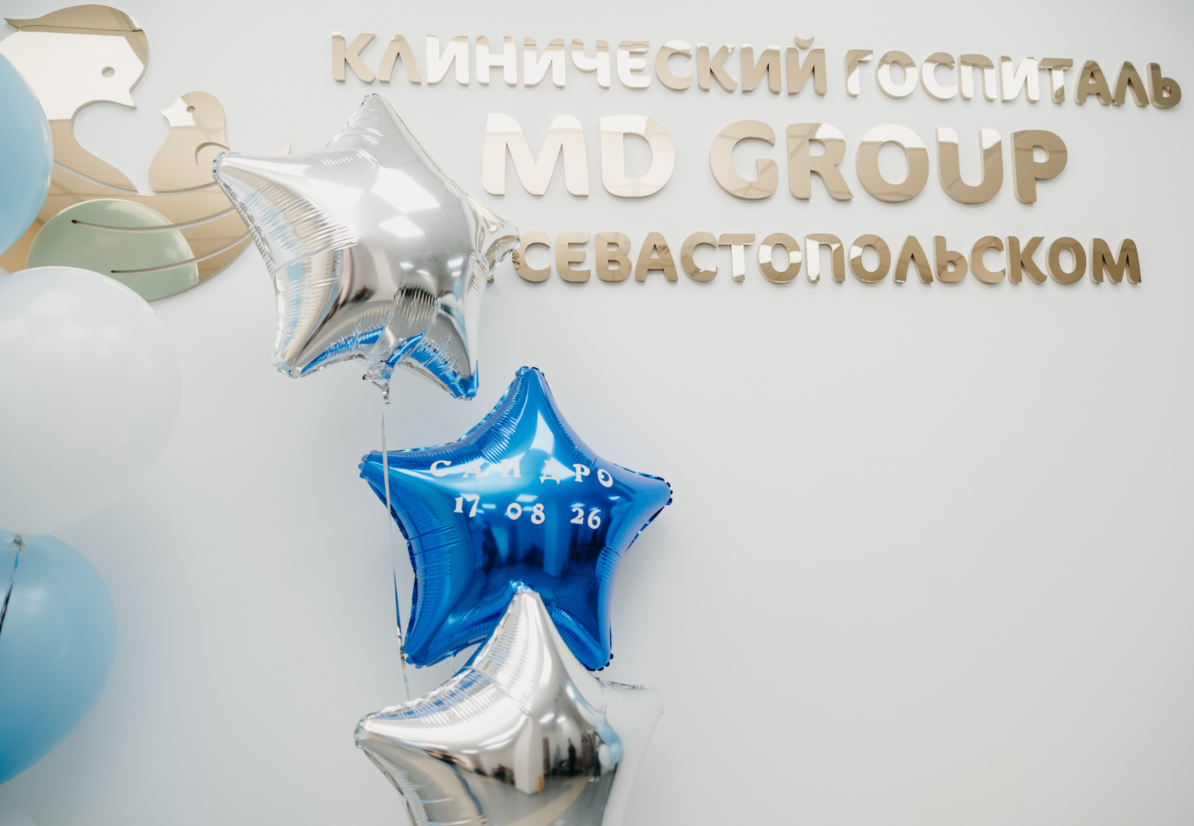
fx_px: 1124
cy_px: 438
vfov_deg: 40.4
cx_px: 660
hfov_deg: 55.8
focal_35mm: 33
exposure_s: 1/160
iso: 320
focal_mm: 30
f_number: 4
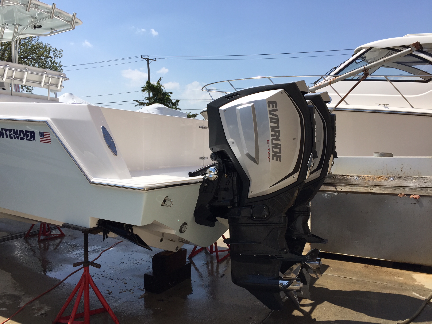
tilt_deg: -4.3
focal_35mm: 29
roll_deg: +0.1
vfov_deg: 48.2
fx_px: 362
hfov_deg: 61.7
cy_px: 162
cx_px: 216
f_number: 2.2
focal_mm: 4.15
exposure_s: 1/2639
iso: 32
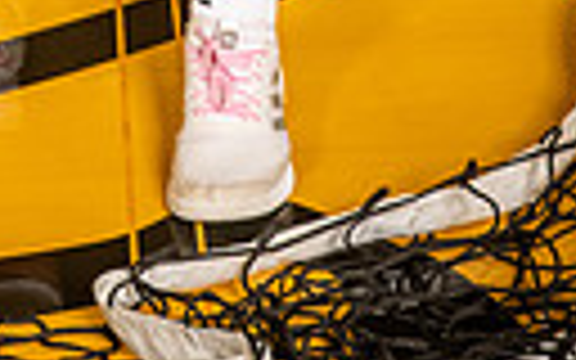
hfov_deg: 10.6
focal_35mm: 197
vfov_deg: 6.3
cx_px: 117
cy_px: -594
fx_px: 3092
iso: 800
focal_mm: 55
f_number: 7.1
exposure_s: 1/320
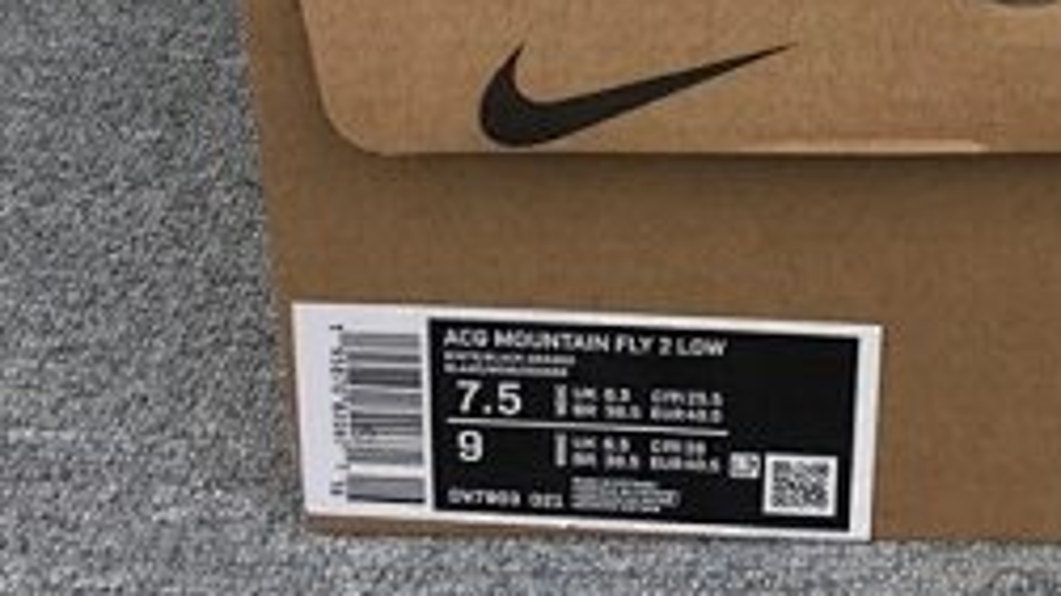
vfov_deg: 13.1
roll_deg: -0.8
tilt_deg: -20.6
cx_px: 1006
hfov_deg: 23.9
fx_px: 2419
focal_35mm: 86
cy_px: -355
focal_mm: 3.3
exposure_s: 1/471
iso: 25
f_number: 2.4
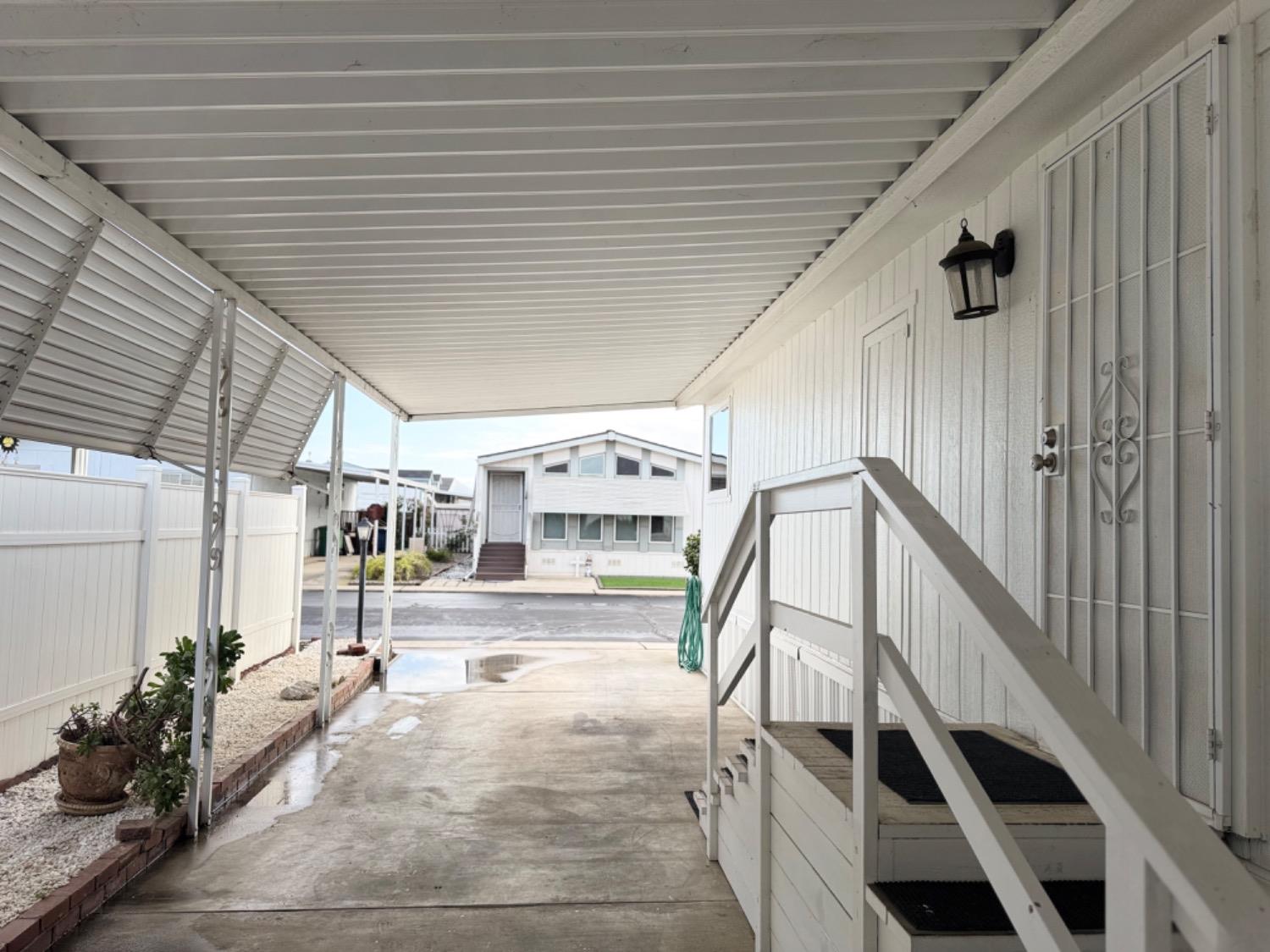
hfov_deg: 71.6
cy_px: 476
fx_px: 881
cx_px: 635
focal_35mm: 24
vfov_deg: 56.8
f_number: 1.78
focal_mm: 6.76
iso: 80
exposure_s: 1/980
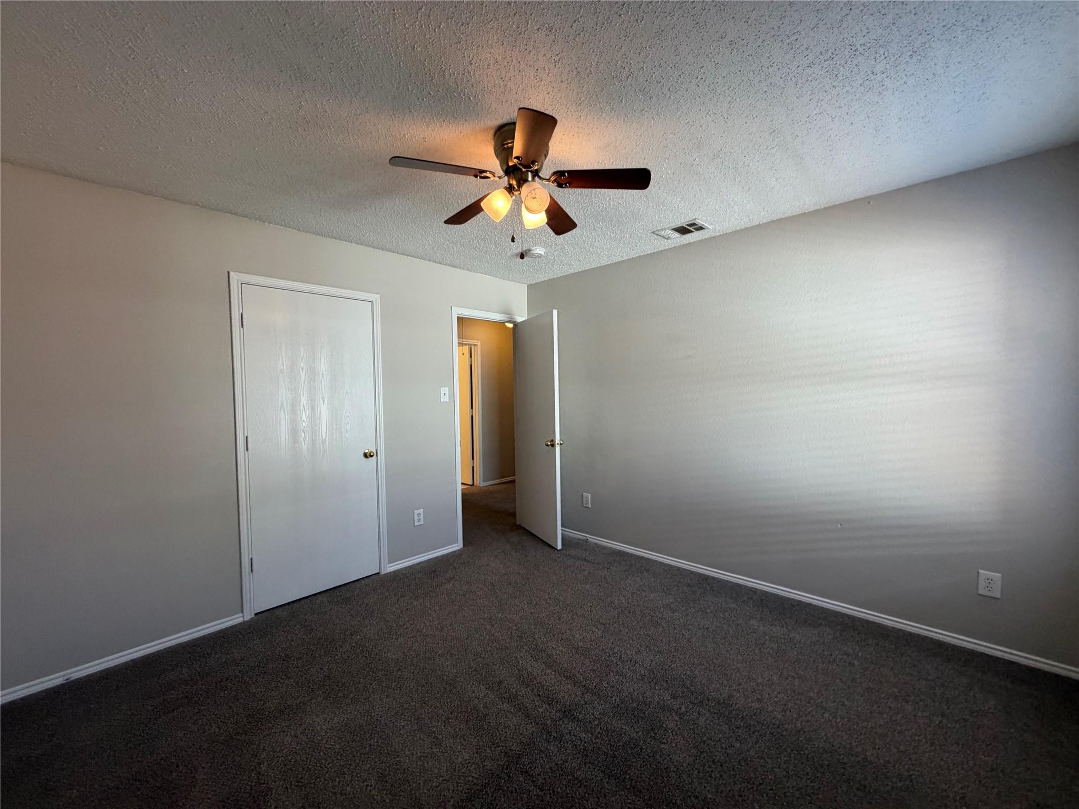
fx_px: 436
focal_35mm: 14
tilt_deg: -2.9
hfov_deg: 102.1
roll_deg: +1.5
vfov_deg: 85.7
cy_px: 404
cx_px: 540
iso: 250
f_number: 2.2
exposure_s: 1/120
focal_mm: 2.22
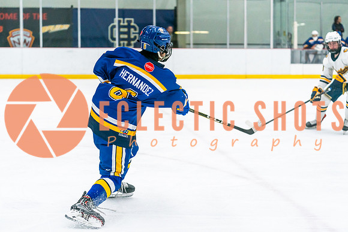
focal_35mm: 78
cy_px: 103
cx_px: 154
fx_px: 754
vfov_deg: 17.5
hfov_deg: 26.0
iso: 3200
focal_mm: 70
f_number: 2.8
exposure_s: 1/1250
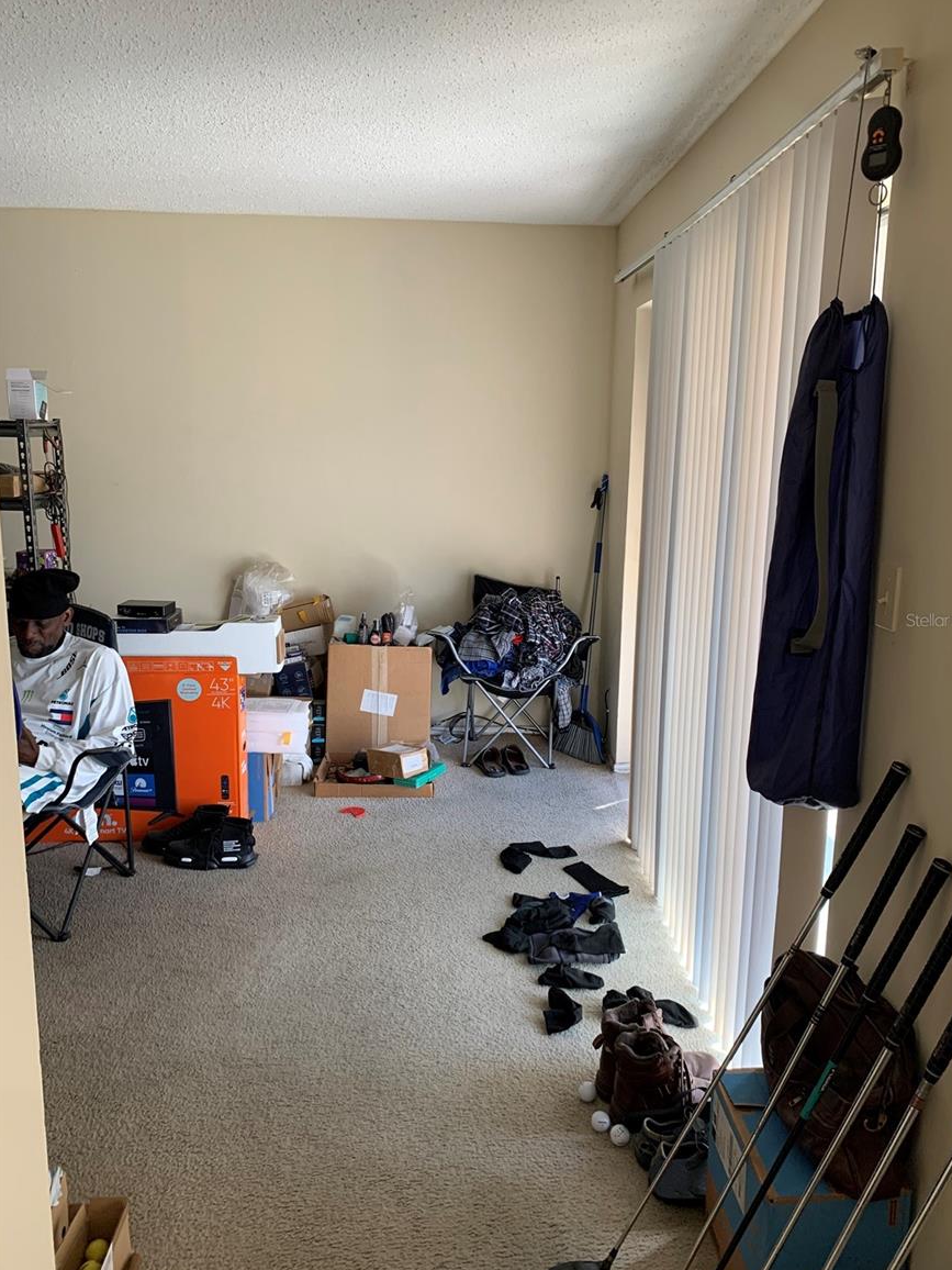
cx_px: 490
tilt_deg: -11.4
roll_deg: -0.5
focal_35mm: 27
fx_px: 990
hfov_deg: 51.3
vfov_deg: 65.3
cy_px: 620
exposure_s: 1/121
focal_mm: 4.25
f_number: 1.8
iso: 100
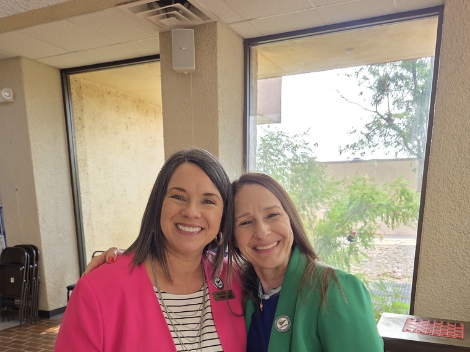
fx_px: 421
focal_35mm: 31
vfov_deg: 42.9
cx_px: 233
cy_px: 293
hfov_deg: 58.4
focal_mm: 5.4
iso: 50
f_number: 1.8
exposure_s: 1/120
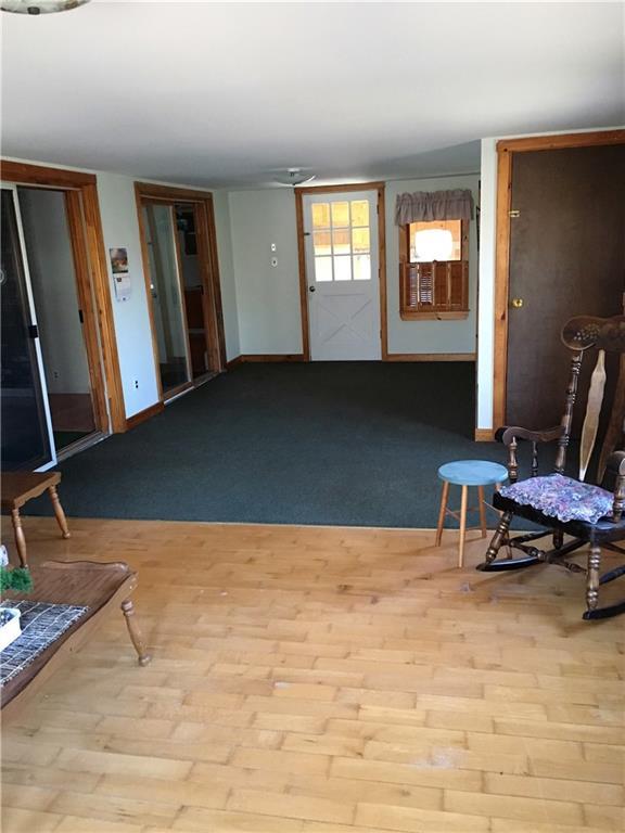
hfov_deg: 48.2
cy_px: 416
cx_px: 312
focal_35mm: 29
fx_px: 698
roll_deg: +3.5
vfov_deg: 61.7
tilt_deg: -12.7
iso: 200
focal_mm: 4.15
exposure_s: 1/30
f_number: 2.2
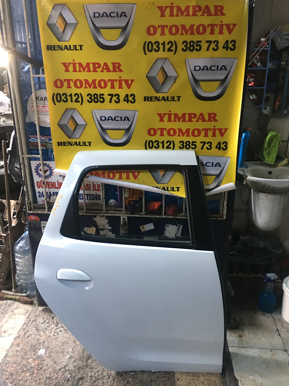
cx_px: 144
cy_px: 193
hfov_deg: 48.2
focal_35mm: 29
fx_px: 323
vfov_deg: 61.7
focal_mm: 4.15
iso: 100
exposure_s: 1/8
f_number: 2.2
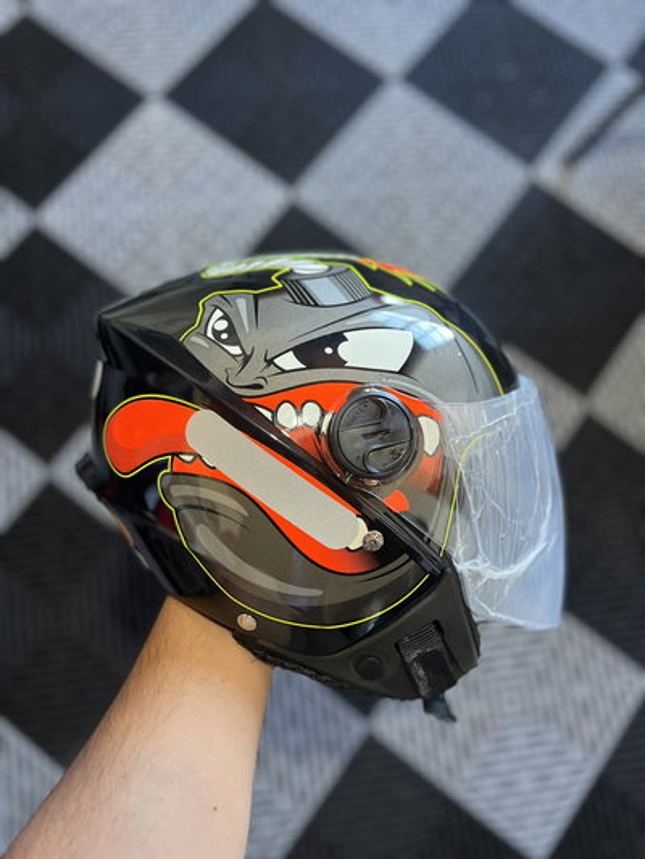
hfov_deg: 53.1
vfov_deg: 67.3
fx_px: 646
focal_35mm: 26
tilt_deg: -76.5
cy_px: 430
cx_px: 322
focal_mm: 5.7
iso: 160
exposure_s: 1/50
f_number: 1.5
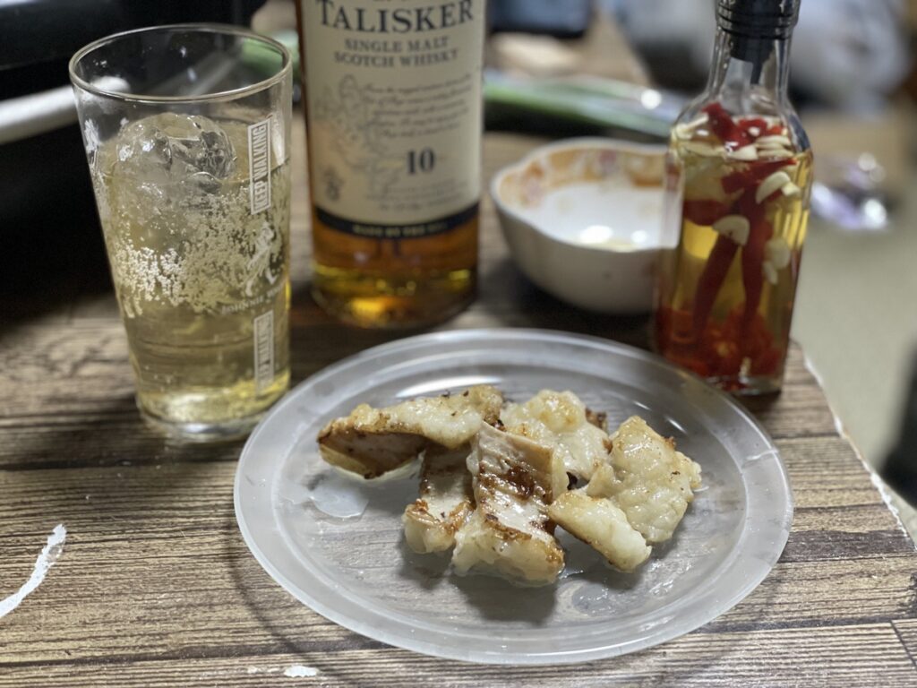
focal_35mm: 52
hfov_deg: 36.8
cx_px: 458
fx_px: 1378
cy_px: 344
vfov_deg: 28.0
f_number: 2
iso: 320
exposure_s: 1/40
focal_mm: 6
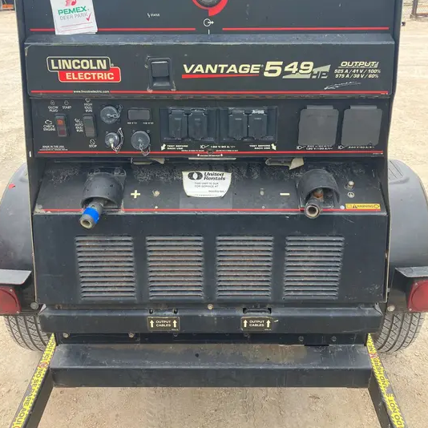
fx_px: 476
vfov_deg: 48.4
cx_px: 210
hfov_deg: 48.4
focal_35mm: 34
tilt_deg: -22.8
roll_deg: -0.5
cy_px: 190
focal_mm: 3.99
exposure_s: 1/450
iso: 32
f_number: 1.8
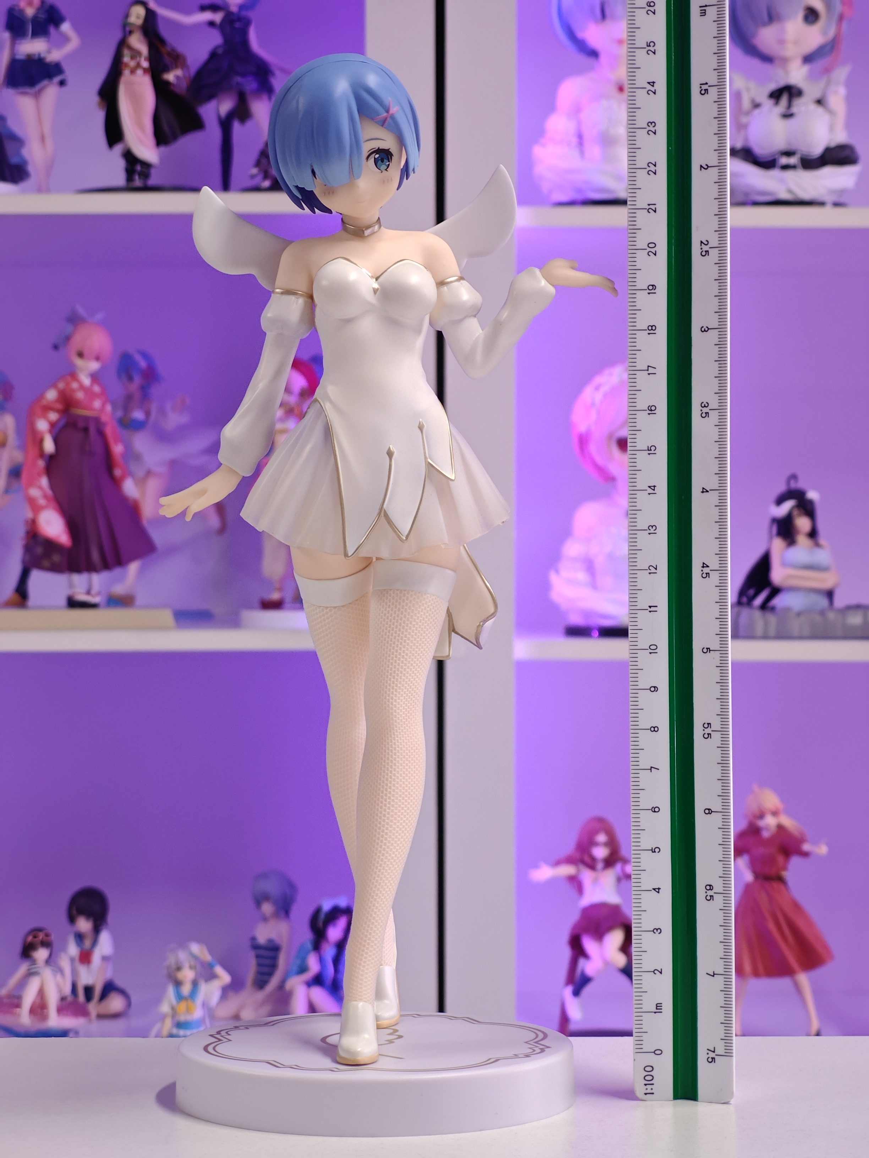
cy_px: 579
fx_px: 2678
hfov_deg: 18.4
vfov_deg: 24.4
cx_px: 434
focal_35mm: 80
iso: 400
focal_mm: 7.48
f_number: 2.4
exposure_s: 1/22.9
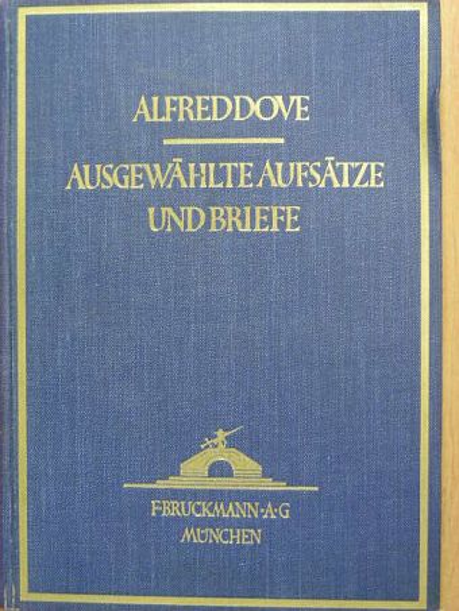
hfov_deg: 21.0
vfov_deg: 27.8
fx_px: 1237
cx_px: 230
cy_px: 306
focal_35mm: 70
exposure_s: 1/25.4
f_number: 3.5
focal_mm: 11.7
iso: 200
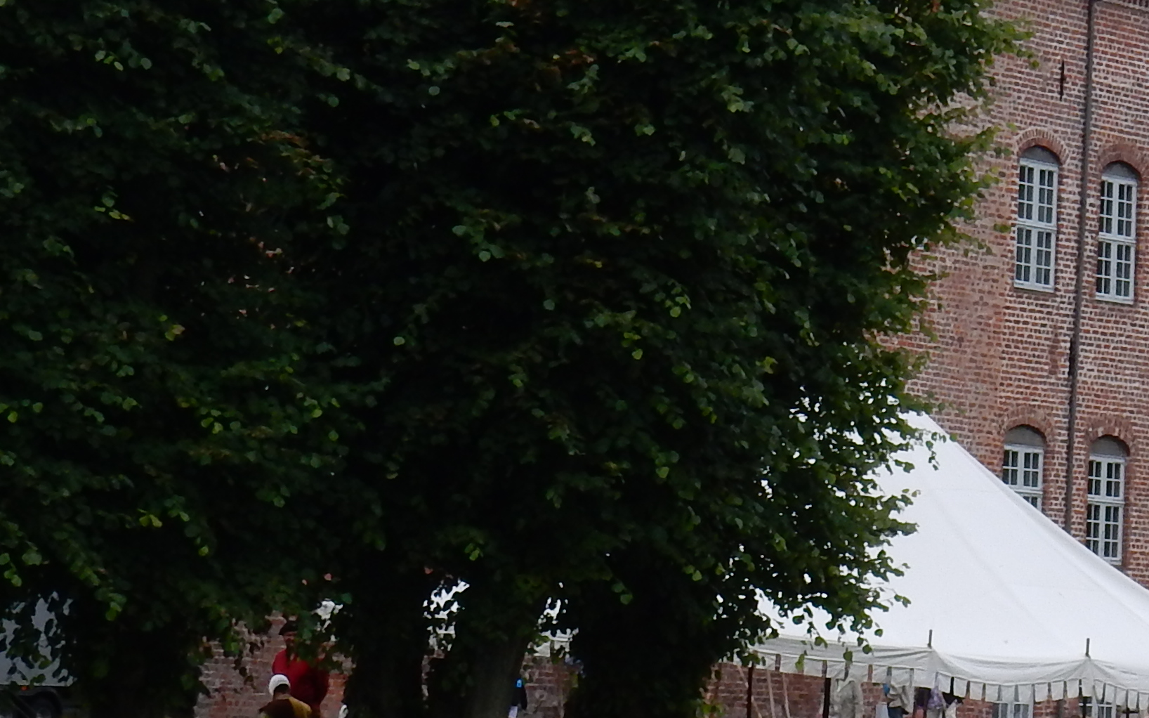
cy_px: 871
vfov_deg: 6.2
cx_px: 1551
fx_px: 6638
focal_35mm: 212
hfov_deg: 9.7
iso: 125
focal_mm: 12.6
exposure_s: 1/400
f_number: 4.8
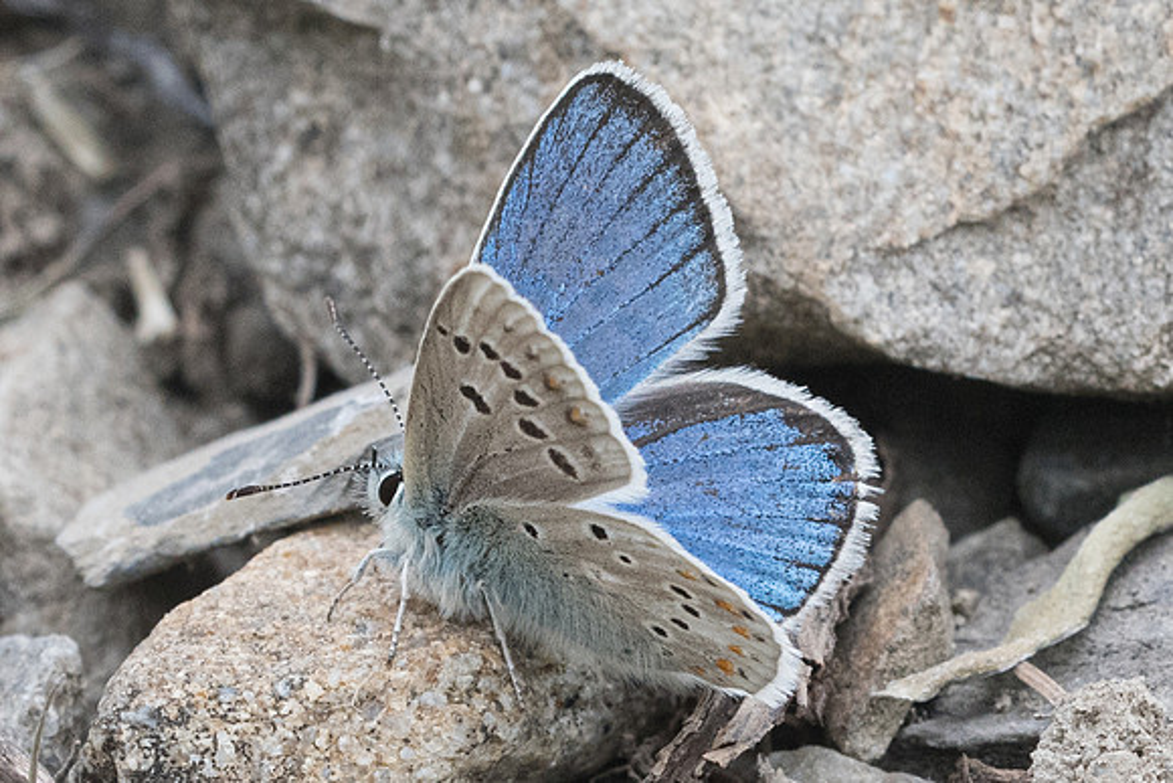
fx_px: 23752
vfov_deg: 1.9
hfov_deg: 2.8
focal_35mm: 729
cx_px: 728
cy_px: 277
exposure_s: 1/500
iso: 800
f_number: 11
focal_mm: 150
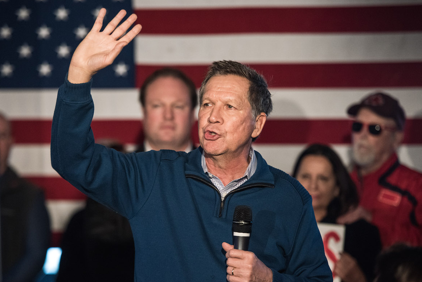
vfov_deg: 8.6
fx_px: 1876
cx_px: 211
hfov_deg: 12.8
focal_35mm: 160
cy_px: 140
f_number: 2.8
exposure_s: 1/500
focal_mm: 155
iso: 3200
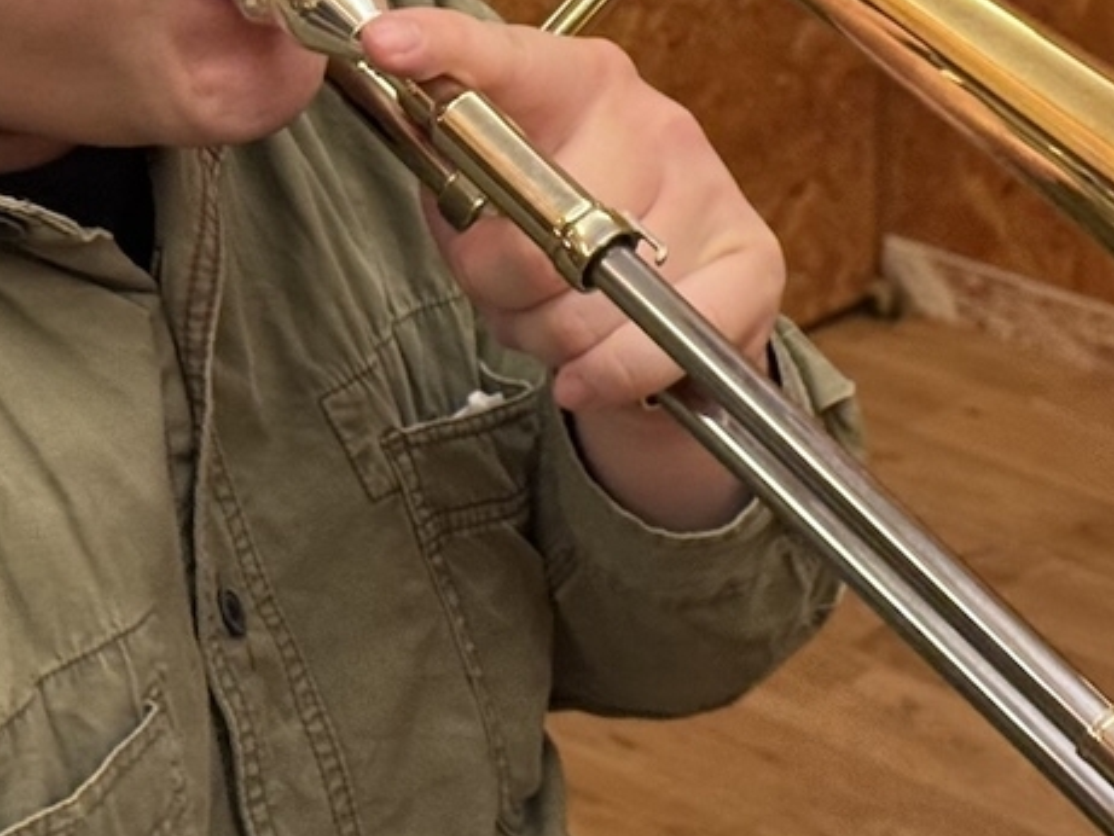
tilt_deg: -16.9
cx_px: 512
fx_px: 4024
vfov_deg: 11.7
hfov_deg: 15.8
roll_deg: +1.7
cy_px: -56
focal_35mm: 125
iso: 250
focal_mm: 6.76
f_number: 1.78
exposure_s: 1/60
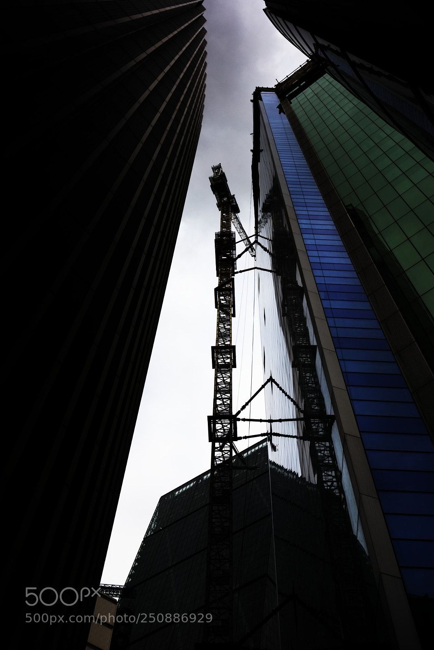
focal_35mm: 40
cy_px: 325
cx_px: 217
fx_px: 722
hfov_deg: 33.4
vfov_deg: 48.4
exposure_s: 1/100
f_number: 11
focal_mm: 40
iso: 64
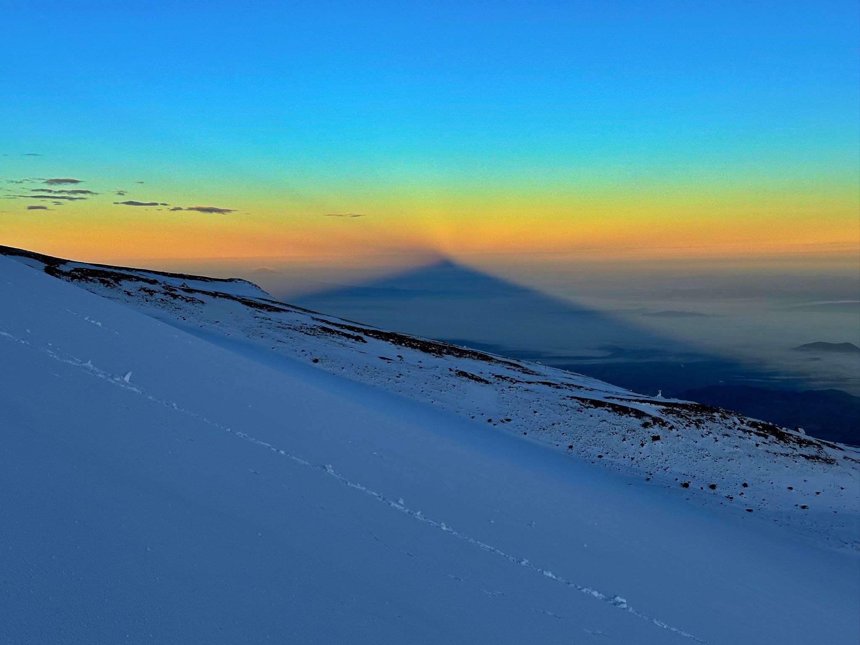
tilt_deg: -5.1
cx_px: 430
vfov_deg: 30.3
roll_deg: +0.3
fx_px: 1193
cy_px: 322
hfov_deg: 39.7
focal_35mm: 48
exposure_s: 1/1305
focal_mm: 6.86
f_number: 1.78
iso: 64
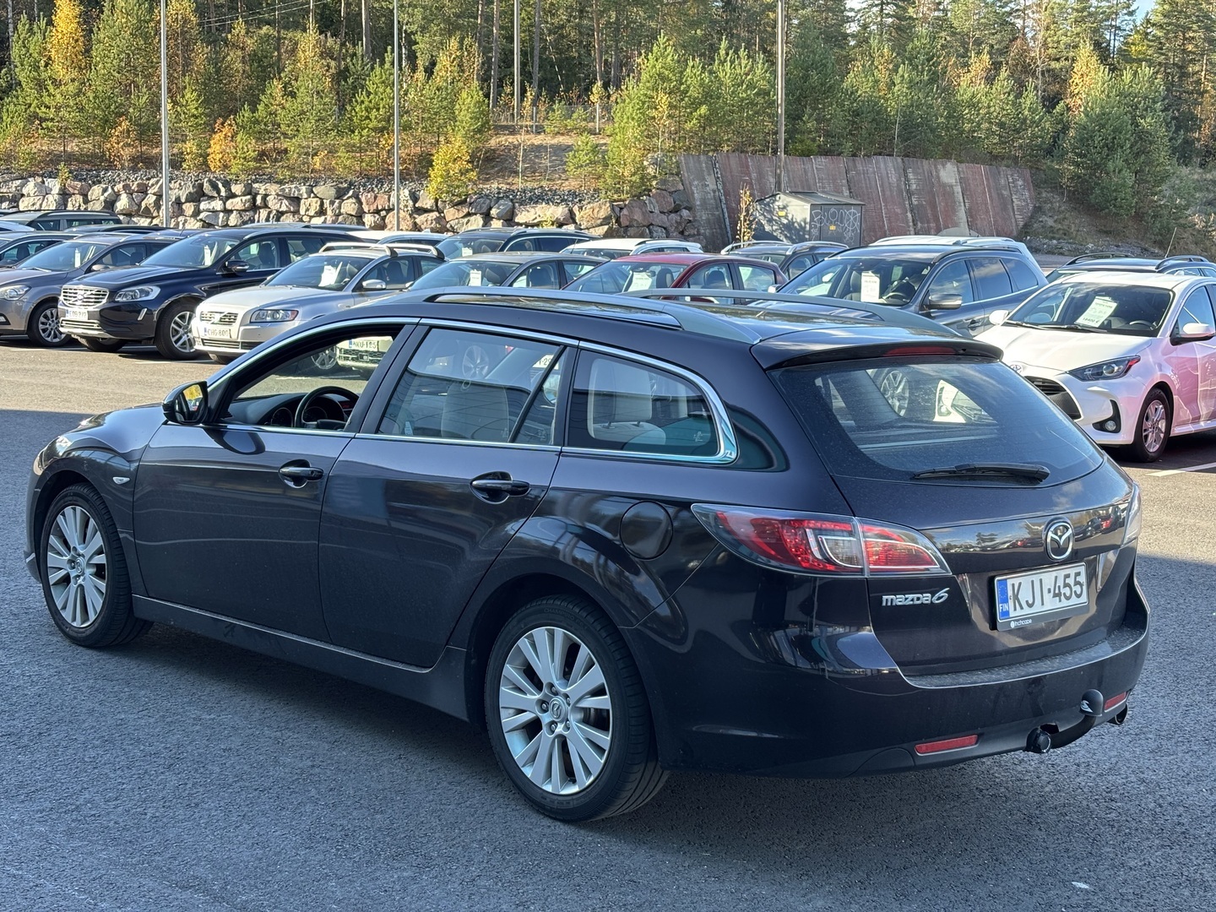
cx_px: 608
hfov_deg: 36.8
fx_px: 1827
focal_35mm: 52
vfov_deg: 28.0
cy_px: 456
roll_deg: -0.5
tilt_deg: -8.5
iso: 32
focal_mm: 5.96
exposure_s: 1/203
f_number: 1.6
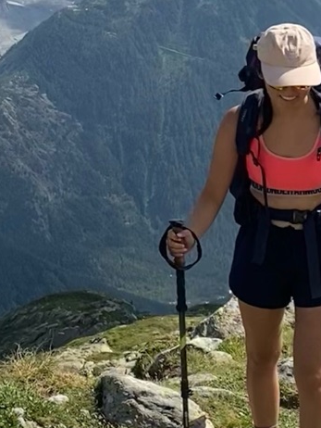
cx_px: -72
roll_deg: -0.5
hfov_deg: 15.8
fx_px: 1112
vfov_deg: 21.1
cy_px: 11
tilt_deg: +1.4
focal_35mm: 90
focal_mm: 4.25
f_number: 1.8
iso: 32
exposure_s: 1/4274
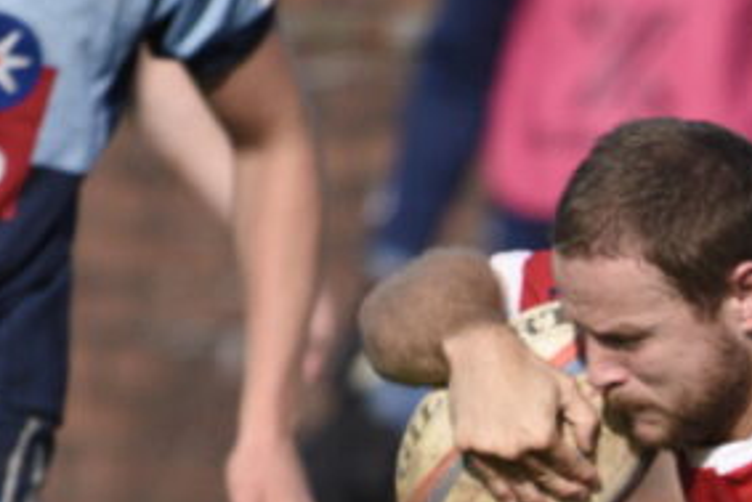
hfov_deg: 0.9
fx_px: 45350
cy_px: 758
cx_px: 959
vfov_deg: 0.6
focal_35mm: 2170
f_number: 6.3
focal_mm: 600
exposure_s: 1/5000
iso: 1600
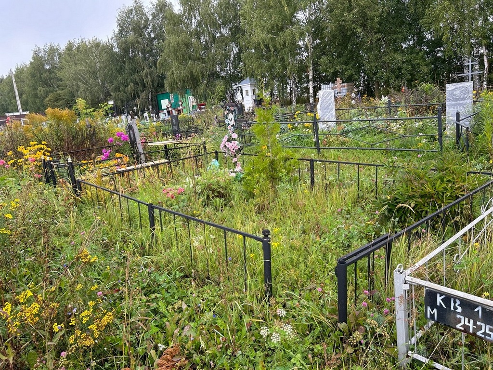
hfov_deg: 67.3
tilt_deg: -9.4
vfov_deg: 53.1
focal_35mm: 26
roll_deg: +6.9
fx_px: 370
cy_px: 185
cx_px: 246
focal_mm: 5.7
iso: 50
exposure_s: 1/397
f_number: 1.5
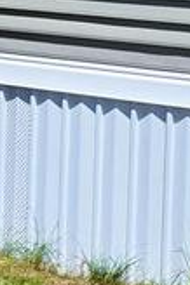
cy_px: -16
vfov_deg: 9.7
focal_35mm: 210
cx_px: -460
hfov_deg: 5.9
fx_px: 1666
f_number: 1.7
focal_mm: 6.3
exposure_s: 1/7626
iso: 80
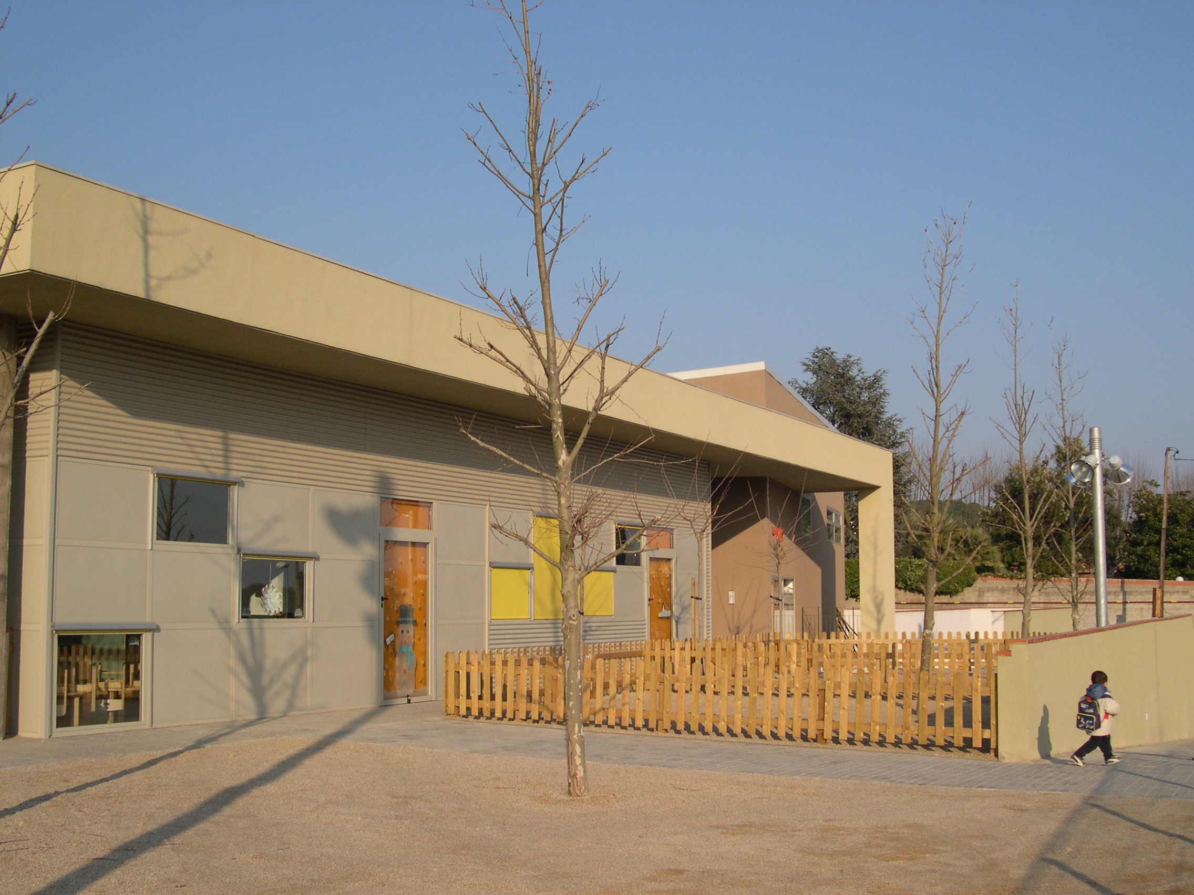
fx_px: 1311
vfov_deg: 37.7
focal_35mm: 38
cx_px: 597
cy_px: 448
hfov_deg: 49.0
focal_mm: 8
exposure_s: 1/178
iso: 100
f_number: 7.6
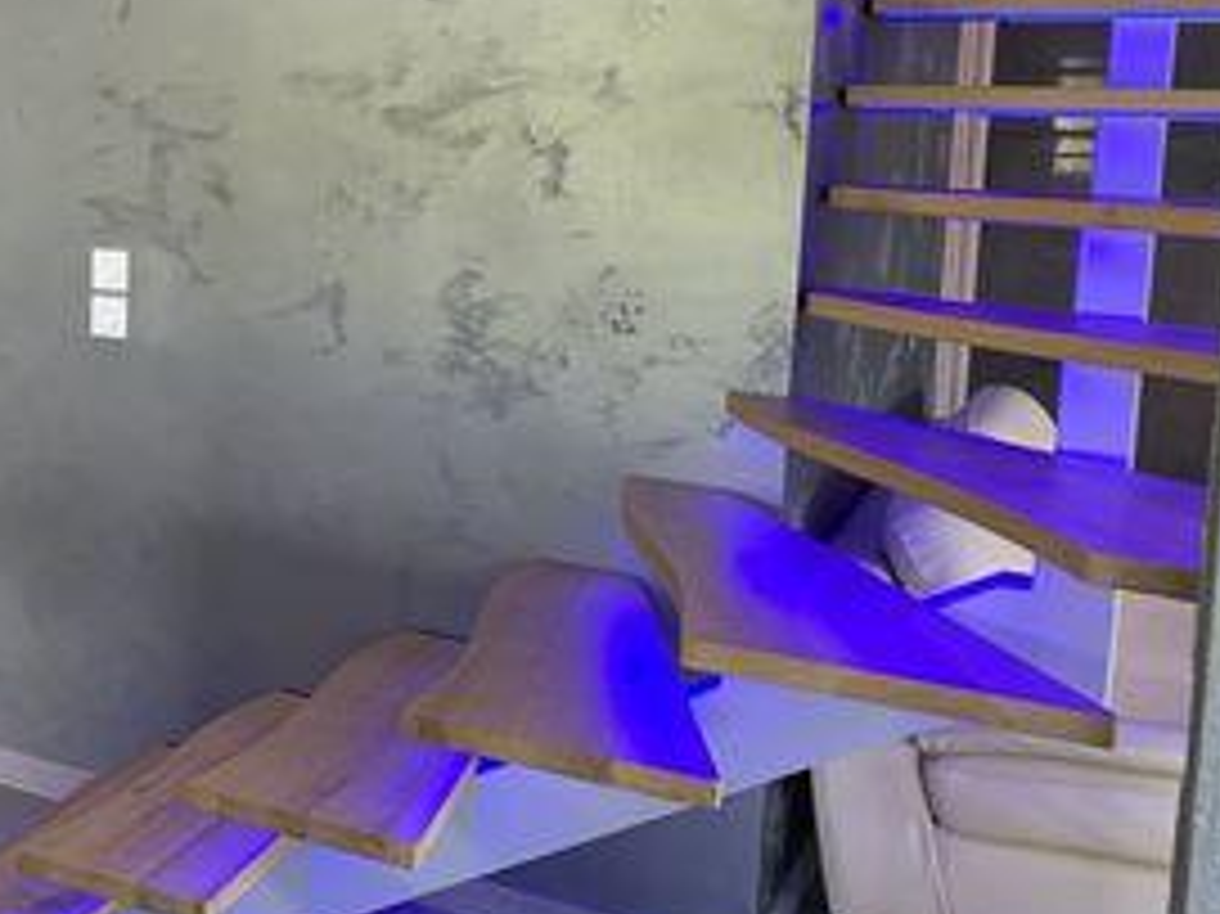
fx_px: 1691
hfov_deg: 37.3
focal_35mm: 48
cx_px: 140
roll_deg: -1.5
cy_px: 304
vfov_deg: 30.0
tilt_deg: -7.1
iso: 100
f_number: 1.8
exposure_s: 1/67
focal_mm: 4.25
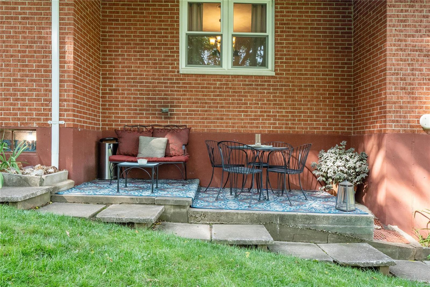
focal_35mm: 26
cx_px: 215
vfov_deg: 49.5
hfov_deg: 69.4
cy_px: 144
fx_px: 310
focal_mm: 13
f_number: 10
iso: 500
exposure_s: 1/25
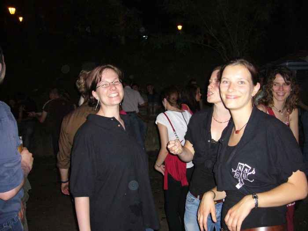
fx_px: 311
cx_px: 154
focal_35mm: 35
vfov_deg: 40.7
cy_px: 116
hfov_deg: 52.6
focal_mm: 5.8
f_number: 2.8
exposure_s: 1/60
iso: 320
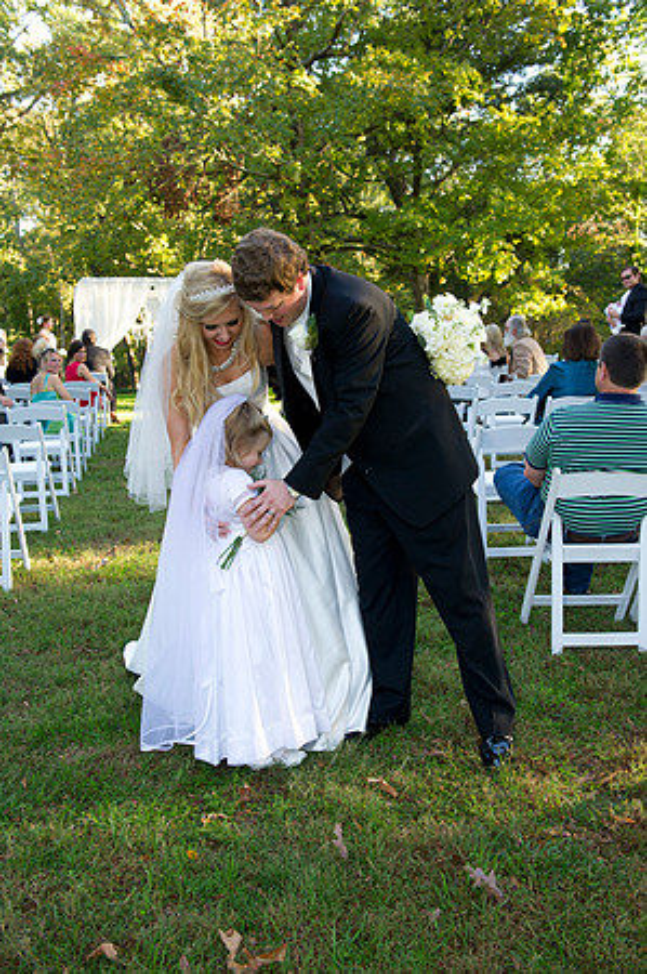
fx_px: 946
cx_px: 324
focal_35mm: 35
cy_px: 487
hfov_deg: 37.8
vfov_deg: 54.5
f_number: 5.6
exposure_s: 1/125
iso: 640
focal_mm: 35
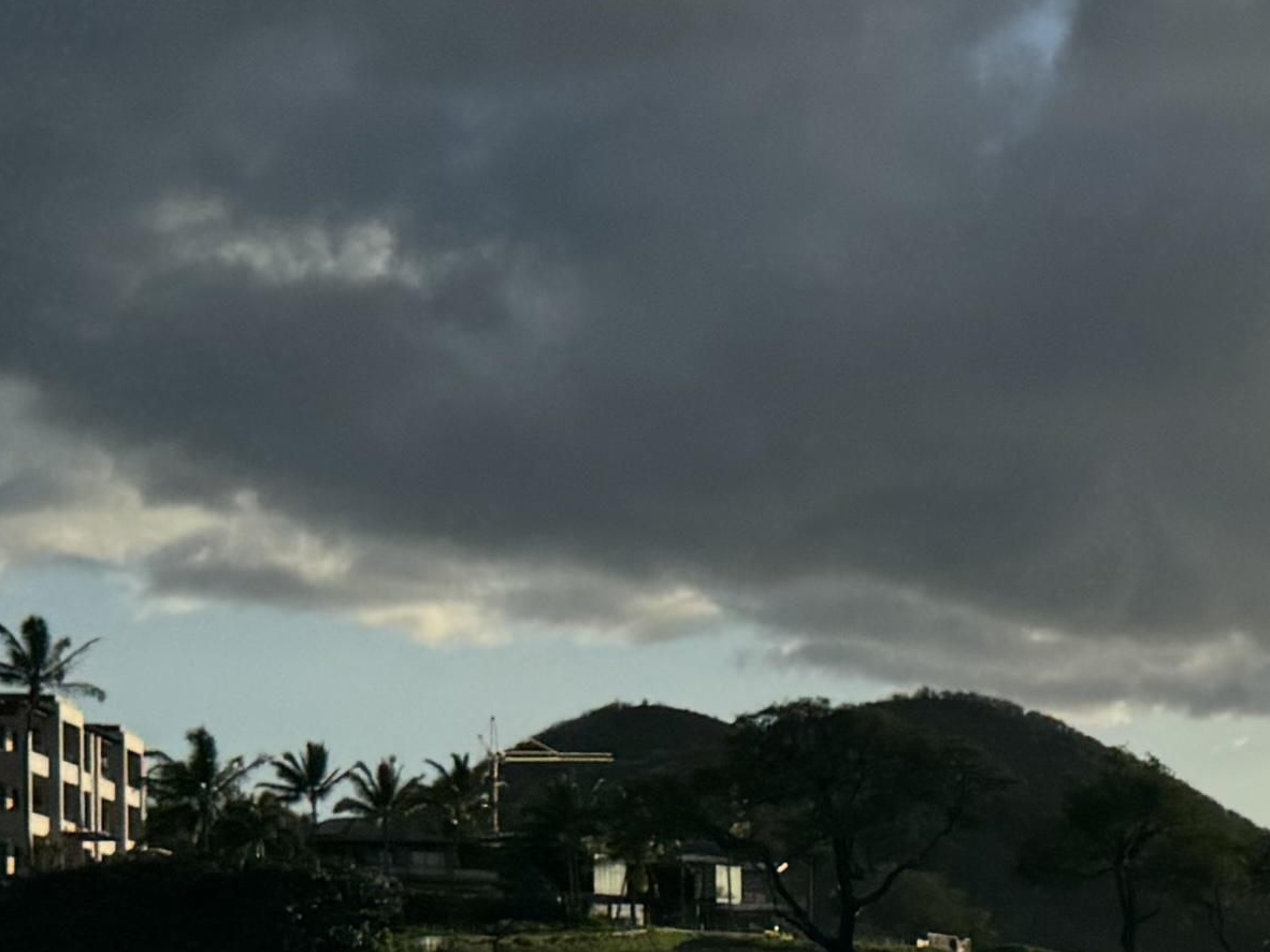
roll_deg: +0.9
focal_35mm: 116
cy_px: 1008
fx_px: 4255
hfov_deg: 15.9
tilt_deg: -0.1
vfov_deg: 12.6
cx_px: 1769
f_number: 1.78
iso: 64
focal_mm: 6.76
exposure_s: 1/12346
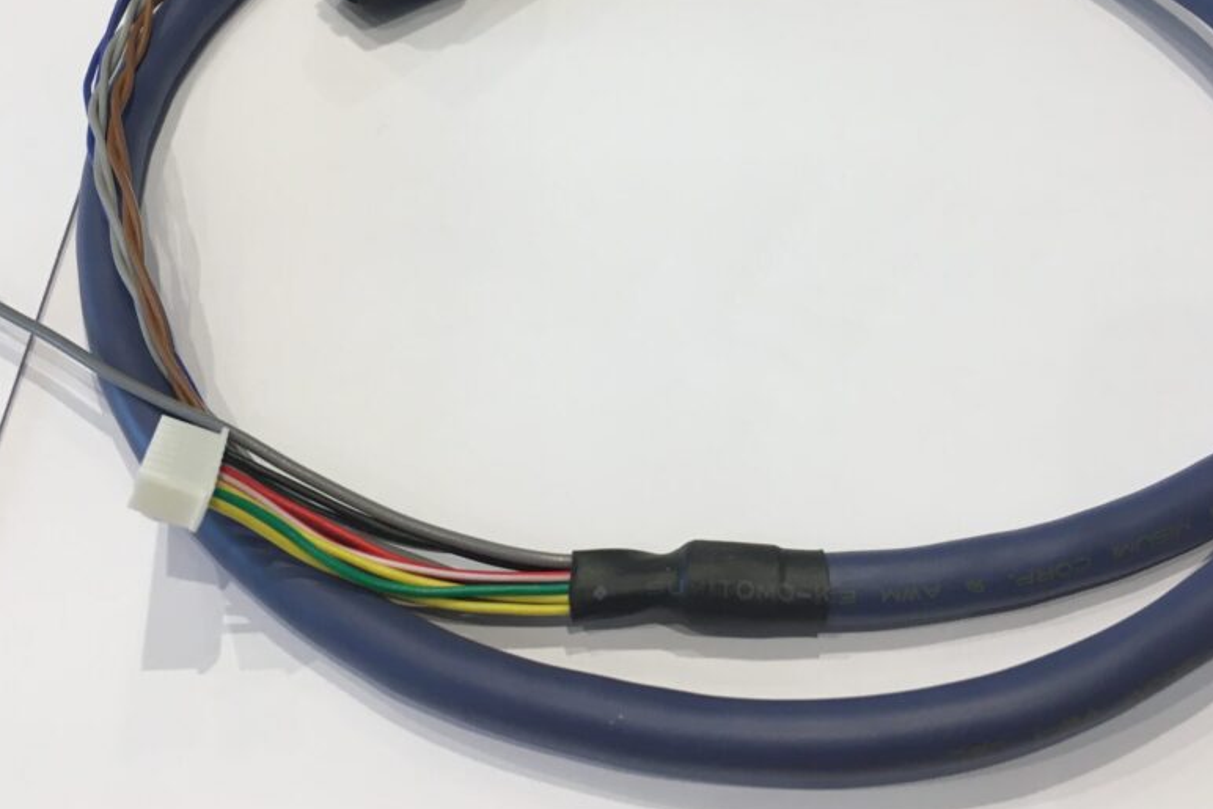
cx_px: 641
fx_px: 1348
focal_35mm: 40
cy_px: 265
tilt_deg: -49.5
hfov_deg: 48.4
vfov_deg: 33.1
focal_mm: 4.15
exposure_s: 1/33
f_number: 2.2
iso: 32
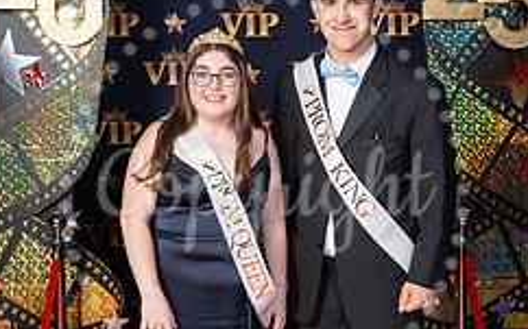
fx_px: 1064
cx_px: 264
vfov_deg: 17.6
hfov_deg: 27.9
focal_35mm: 74
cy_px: 194
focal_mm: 39
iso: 400
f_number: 8
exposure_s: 1/125
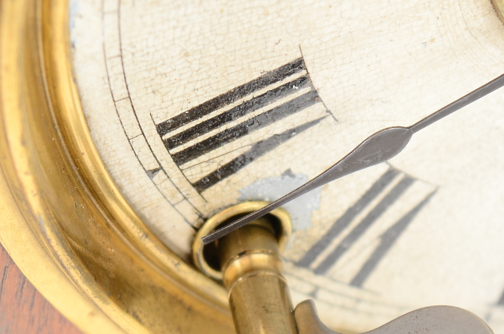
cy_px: 293
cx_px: 166
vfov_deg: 7.4
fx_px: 2558
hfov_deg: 11.2
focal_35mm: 183
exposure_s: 1/60
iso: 320
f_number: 7.1
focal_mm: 55
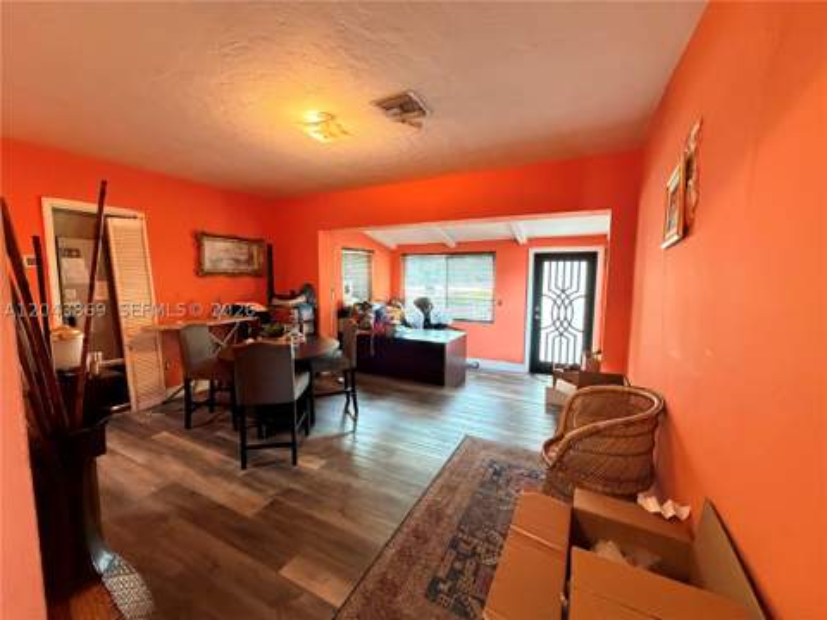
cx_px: 414
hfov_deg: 102.1
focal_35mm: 14
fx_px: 334
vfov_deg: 85.7
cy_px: 310
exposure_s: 1/60
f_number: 2.2
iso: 640
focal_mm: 2.22
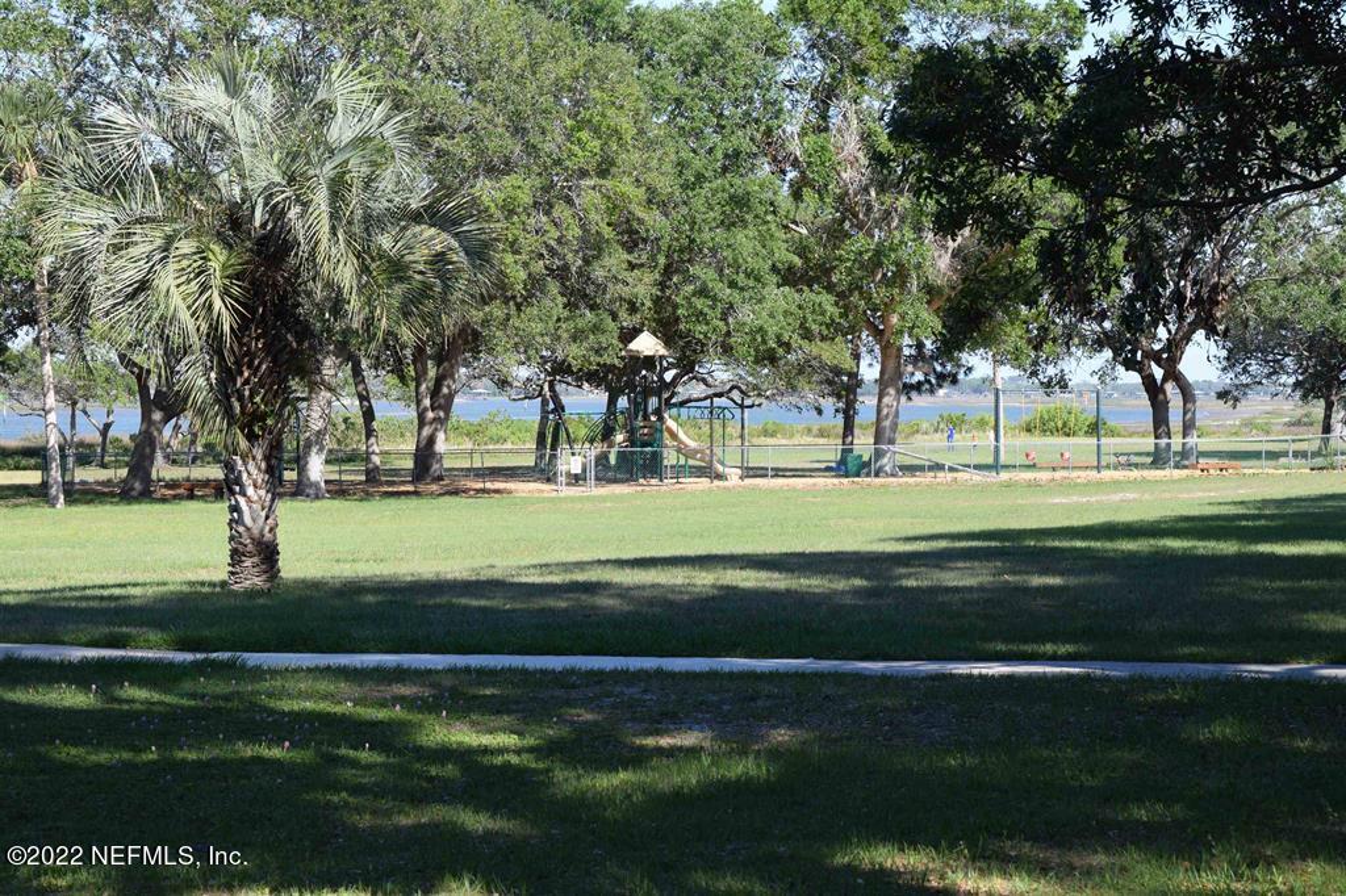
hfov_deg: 24.6
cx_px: 673
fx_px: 3083
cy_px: 448
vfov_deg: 16.5
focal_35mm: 82
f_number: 8
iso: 200
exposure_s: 1/250
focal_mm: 55
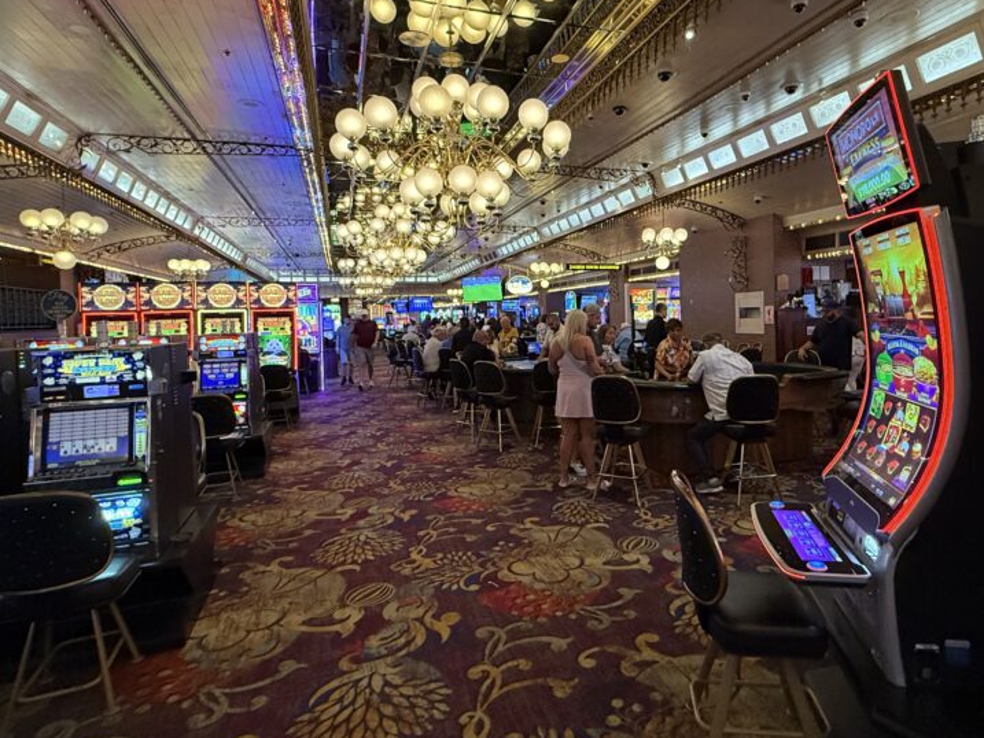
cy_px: 332
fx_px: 569
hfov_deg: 81.4
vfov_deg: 65.8
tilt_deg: -1.2
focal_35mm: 20
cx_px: 549
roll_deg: +1.2
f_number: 2.2
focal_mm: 2.22
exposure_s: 1/60
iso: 500
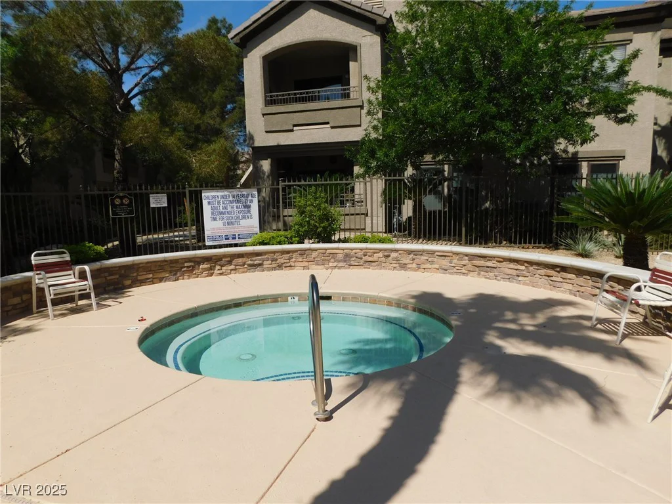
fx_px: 446
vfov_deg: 58.9
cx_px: 336
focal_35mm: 23
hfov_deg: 73.9
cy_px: 252
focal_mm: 4
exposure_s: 1/800
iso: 125
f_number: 6
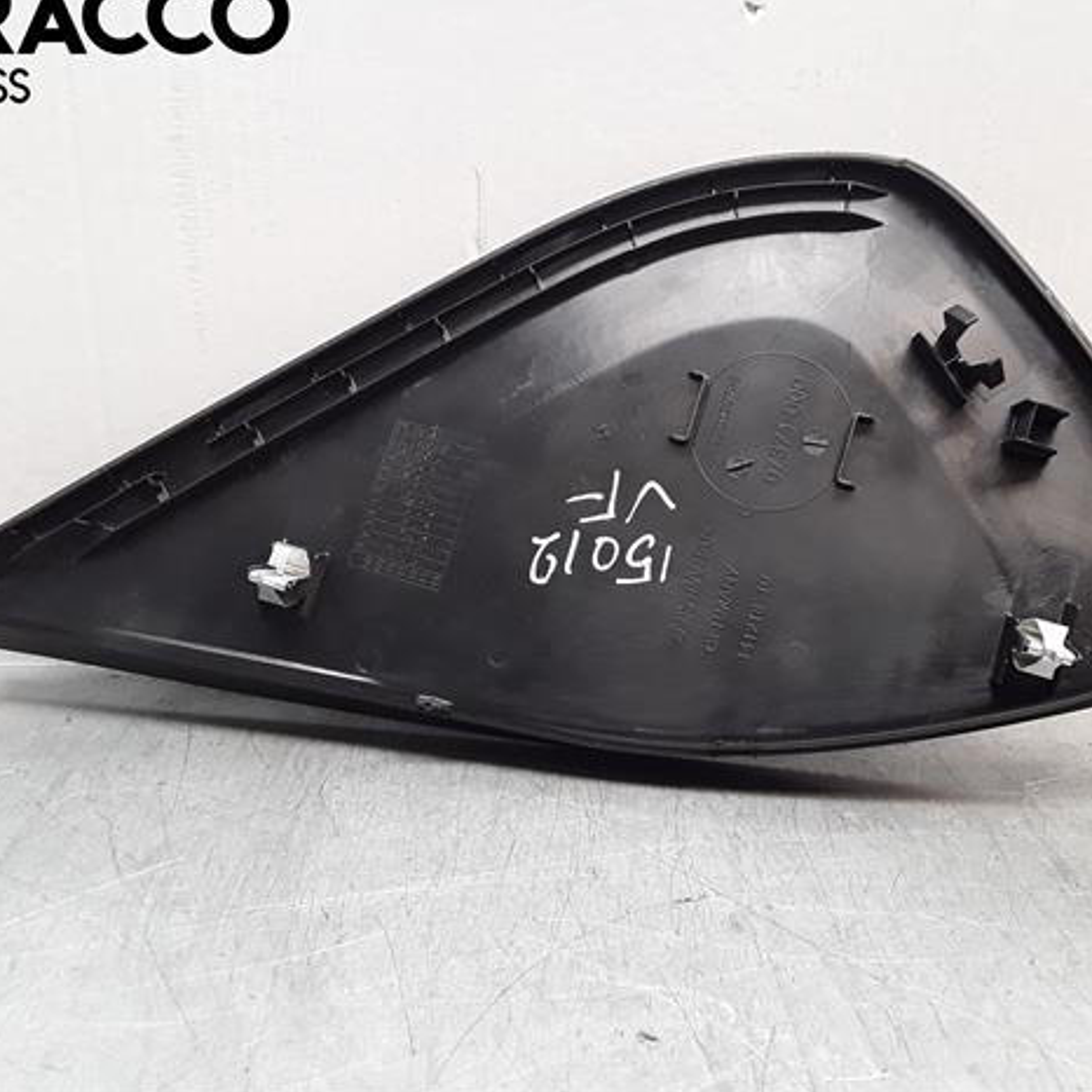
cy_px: 537
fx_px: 1213
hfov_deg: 48.4
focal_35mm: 34
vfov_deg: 48.4
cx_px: 588
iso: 80
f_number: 1.9
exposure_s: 1/50
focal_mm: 2.91
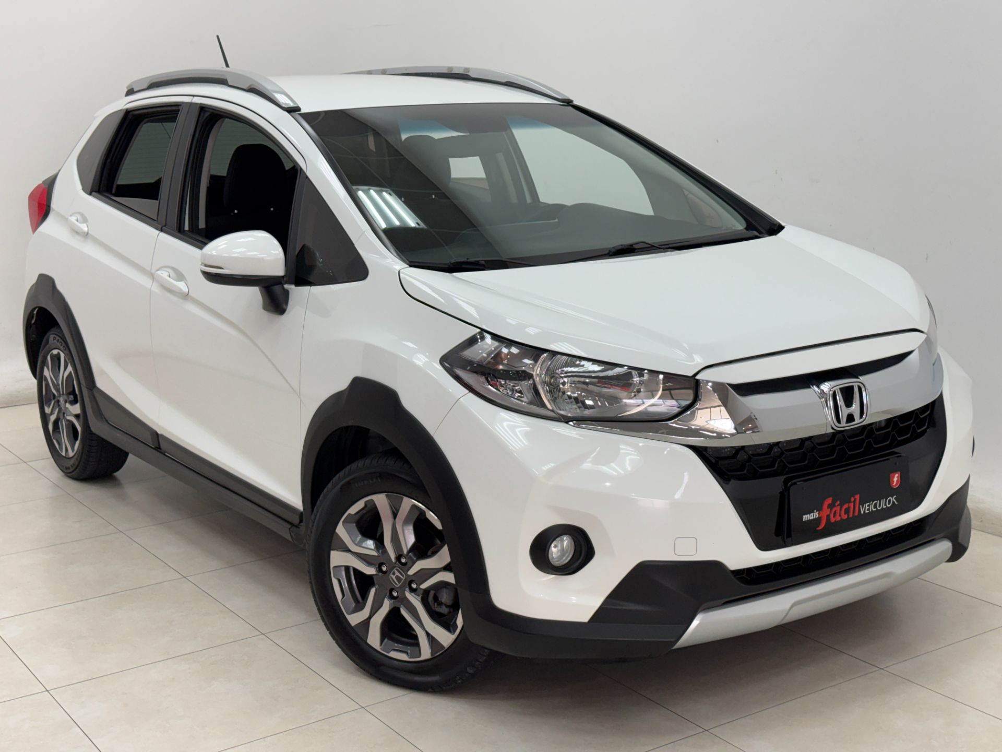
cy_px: 376
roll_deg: +1.5
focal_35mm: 48
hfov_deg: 39.7
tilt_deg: -11.4
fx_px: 1389
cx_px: 501
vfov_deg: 30.3
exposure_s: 1/120
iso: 100
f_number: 1.78
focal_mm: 6.76
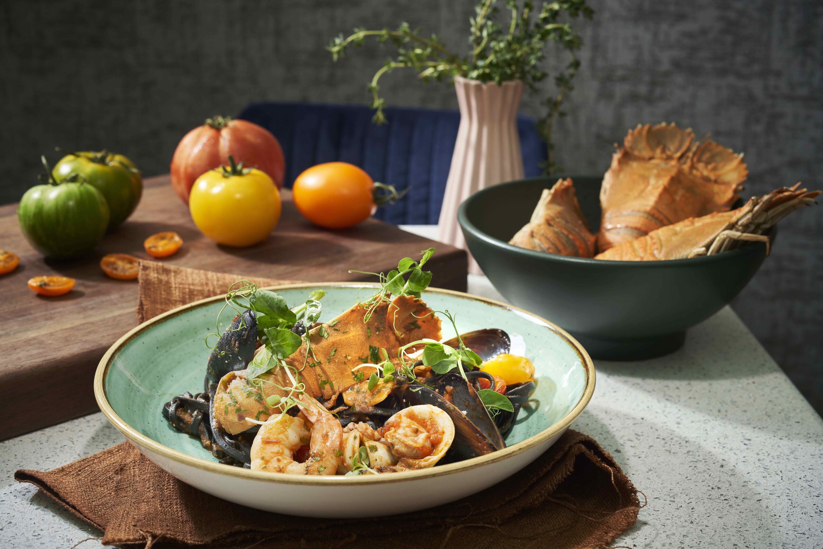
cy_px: 274
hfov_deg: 39.6
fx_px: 1143
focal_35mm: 50
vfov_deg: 27.0
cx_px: 412
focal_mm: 50
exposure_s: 1/125
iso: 400
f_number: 8
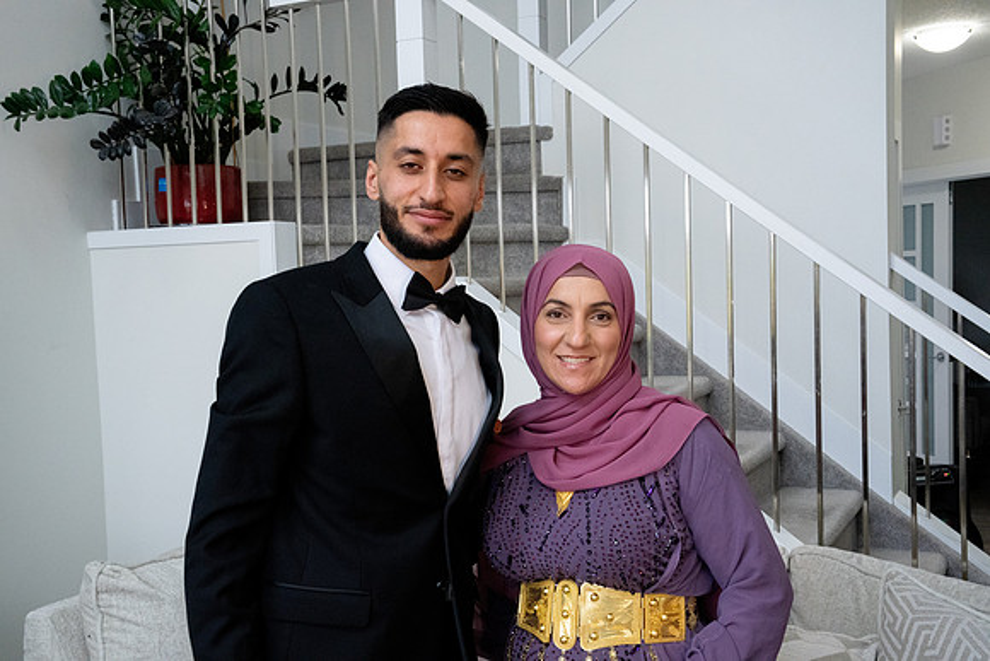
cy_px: 330
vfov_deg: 32.6
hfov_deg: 47.4
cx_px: 495
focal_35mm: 41
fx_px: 1128
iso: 6400
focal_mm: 41
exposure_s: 1/160
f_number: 10
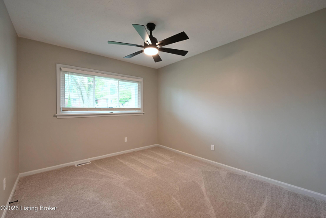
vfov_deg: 75.5
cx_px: 163
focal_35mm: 16
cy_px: 109
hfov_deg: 98.5
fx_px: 140
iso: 800
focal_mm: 15.5
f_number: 6.3
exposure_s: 1/15
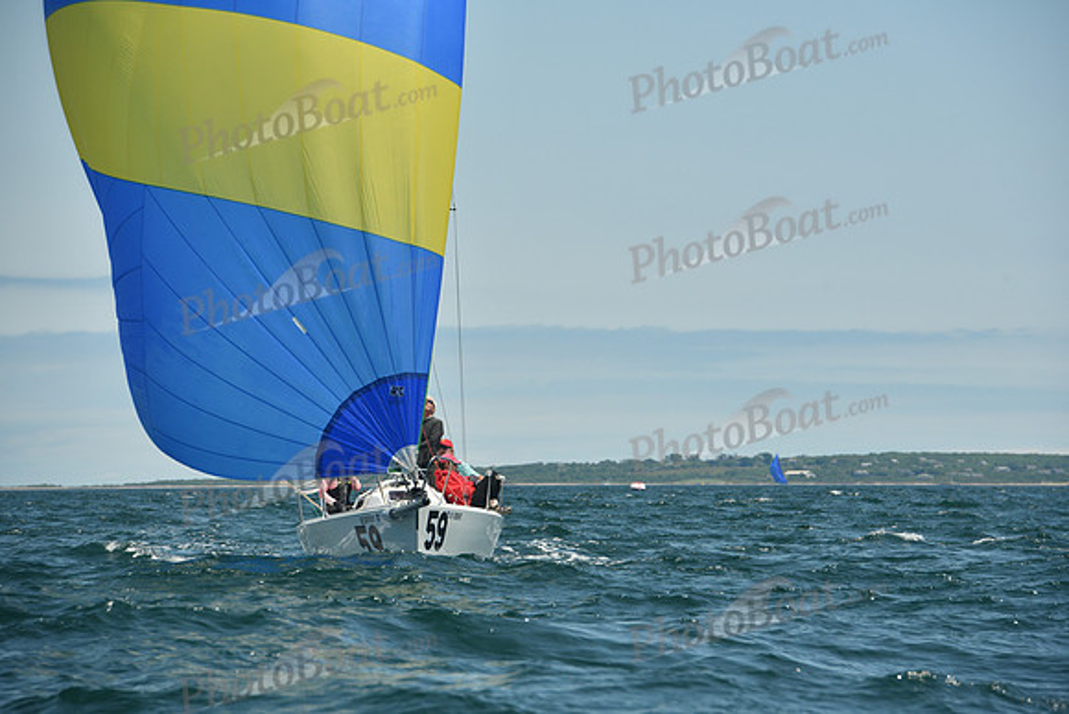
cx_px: 534
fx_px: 5940
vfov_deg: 6.9
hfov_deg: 10.3
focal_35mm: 200
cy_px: 357
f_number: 8
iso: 320
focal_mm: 200
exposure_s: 1/640
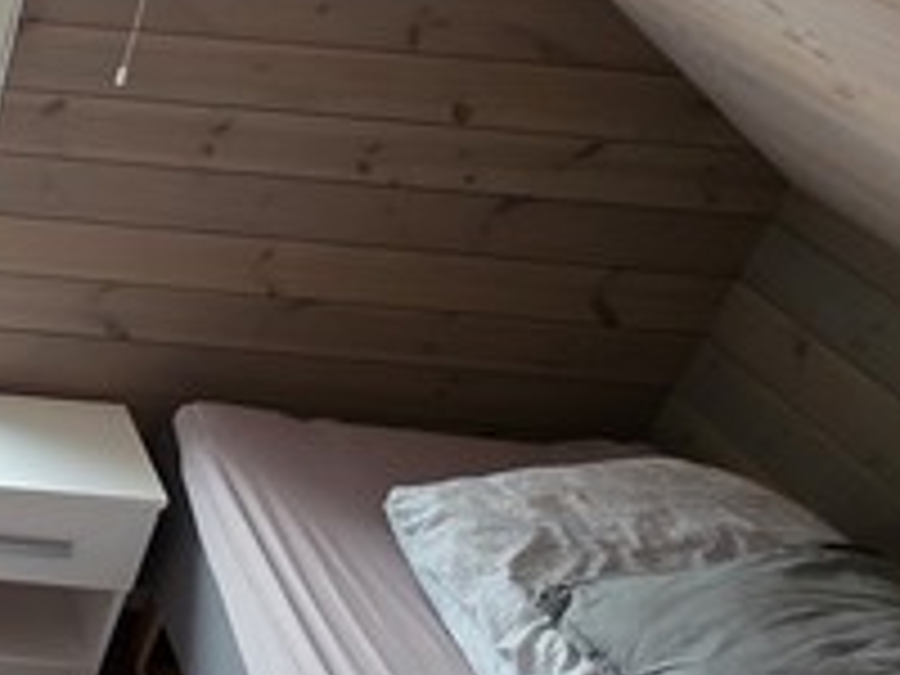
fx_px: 1352
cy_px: 508
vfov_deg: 27.6
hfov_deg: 27.3
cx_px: -405
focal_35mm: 52
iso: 160
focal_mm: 2.2
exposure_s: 1/50
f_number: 1.9
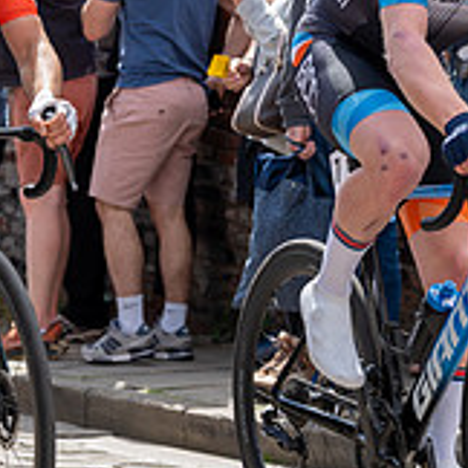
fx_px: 3258
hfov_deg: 8.2
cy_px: -68
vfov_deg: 8.1
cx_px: -6
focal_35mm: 213
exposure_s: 1/1000
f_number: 5
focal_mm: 70
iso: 500
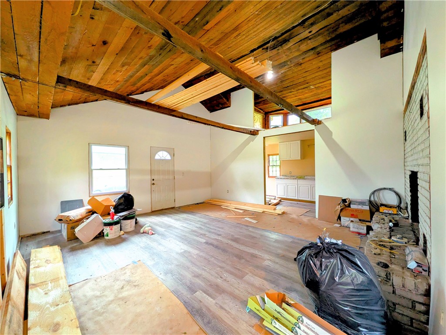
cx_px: 223
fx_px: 180
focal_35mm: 14
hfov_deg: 102.1
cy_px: 168
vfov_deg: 85.7
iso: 79
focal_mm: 1.85
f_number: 2.2
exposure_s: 1/24
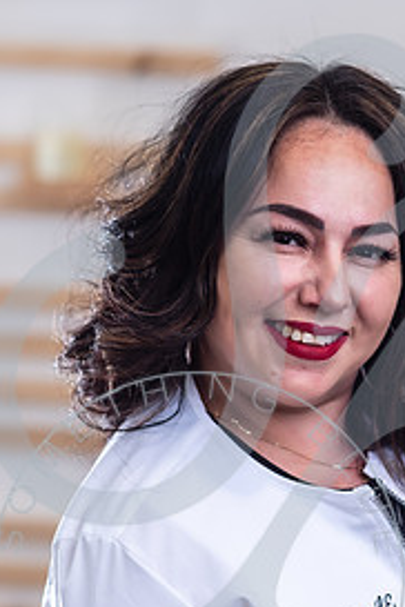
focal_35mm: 140
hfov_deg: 9.8
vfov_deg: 14.6
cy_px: 409
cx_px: 298
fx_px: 2362
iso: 100
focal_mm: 85
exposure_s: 1/160
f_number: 2.8
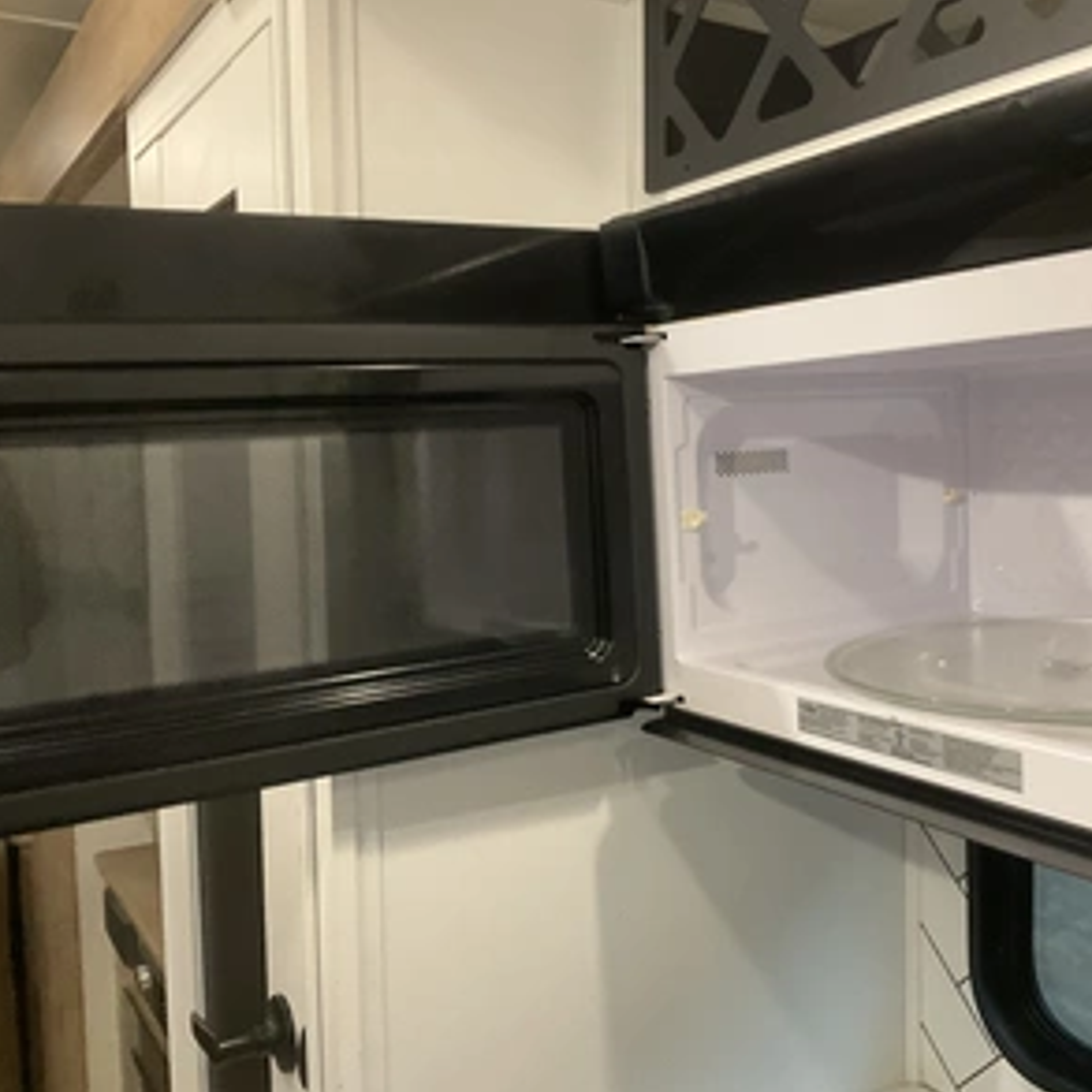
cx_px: 645
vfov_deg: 47.2
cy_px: 555
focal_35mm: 35
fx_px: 1249
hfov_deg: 47.0
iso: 320
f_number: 1.8
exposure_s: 1/39
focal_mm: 3
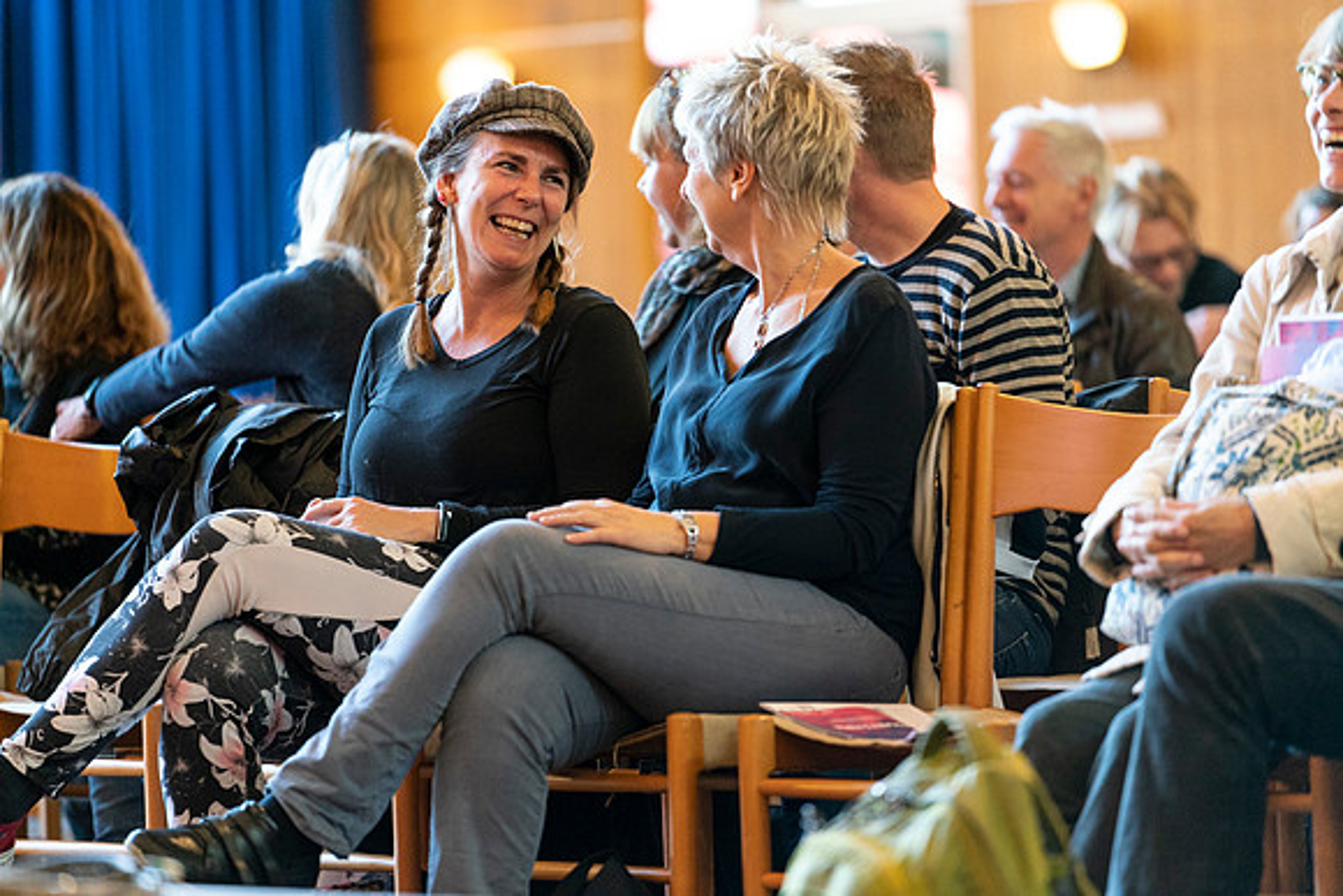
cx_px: 672
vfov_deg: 7.2
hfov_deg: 10.7
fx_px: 7164
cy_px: 448
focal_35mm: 192
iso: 5000
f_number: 2.8
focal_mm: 192
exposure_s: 1/320
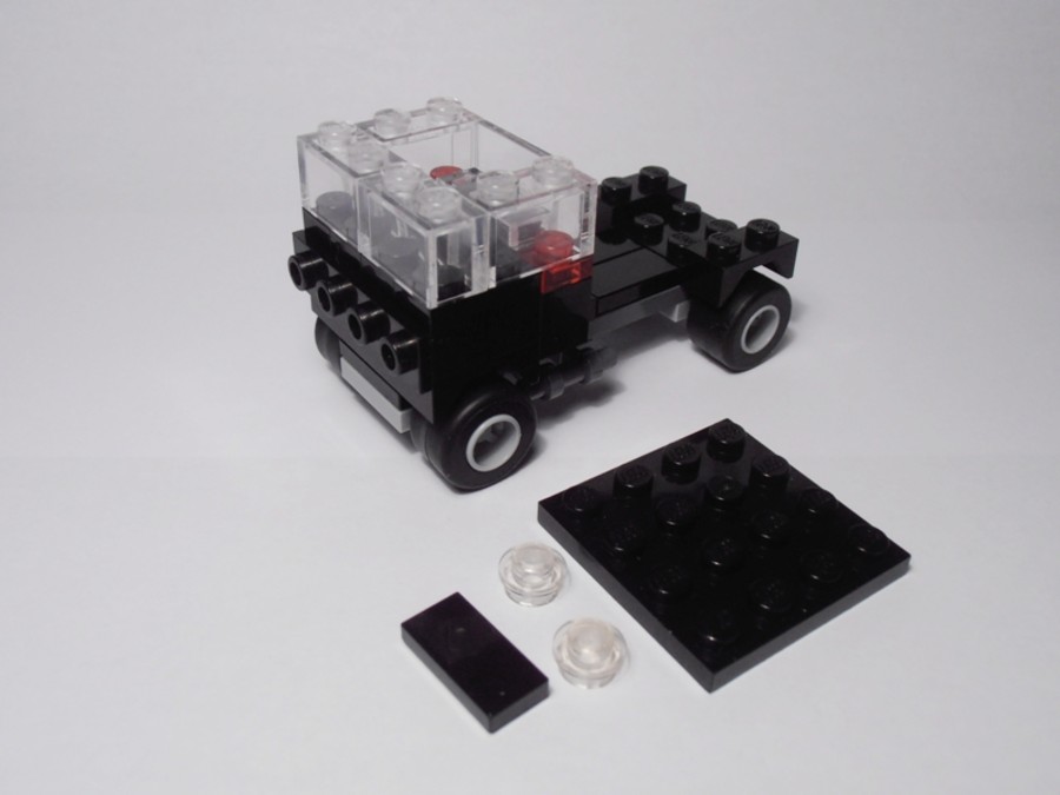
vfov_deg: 38.7
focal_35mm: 37
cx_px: 530
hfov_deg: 50.1
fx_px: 1133
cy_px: 398
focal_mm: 6.61
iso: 80
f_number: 3.9
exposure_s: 1/60
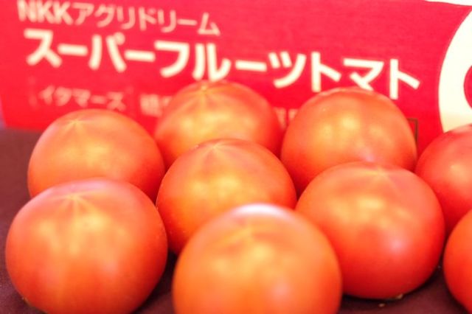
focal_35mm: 75
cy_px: 157
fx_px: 983
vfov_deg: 18.2
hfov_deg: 27.0
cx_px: 236
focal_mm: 50
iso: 1600
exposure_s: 1/100
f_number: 3.2
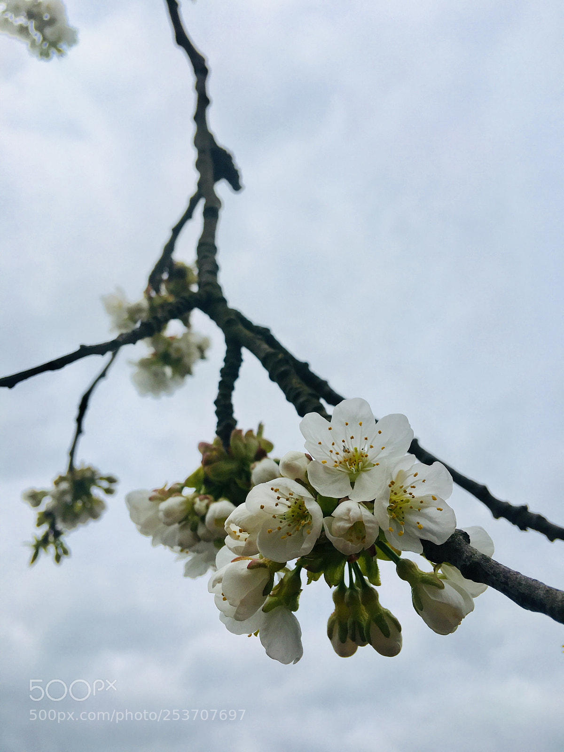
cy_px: 376
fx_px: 630
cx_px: 282
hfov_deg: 48.2
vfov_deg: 61.7
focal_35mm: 29
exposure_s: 1/2262
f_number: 2.2
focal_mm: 4.15
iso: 25
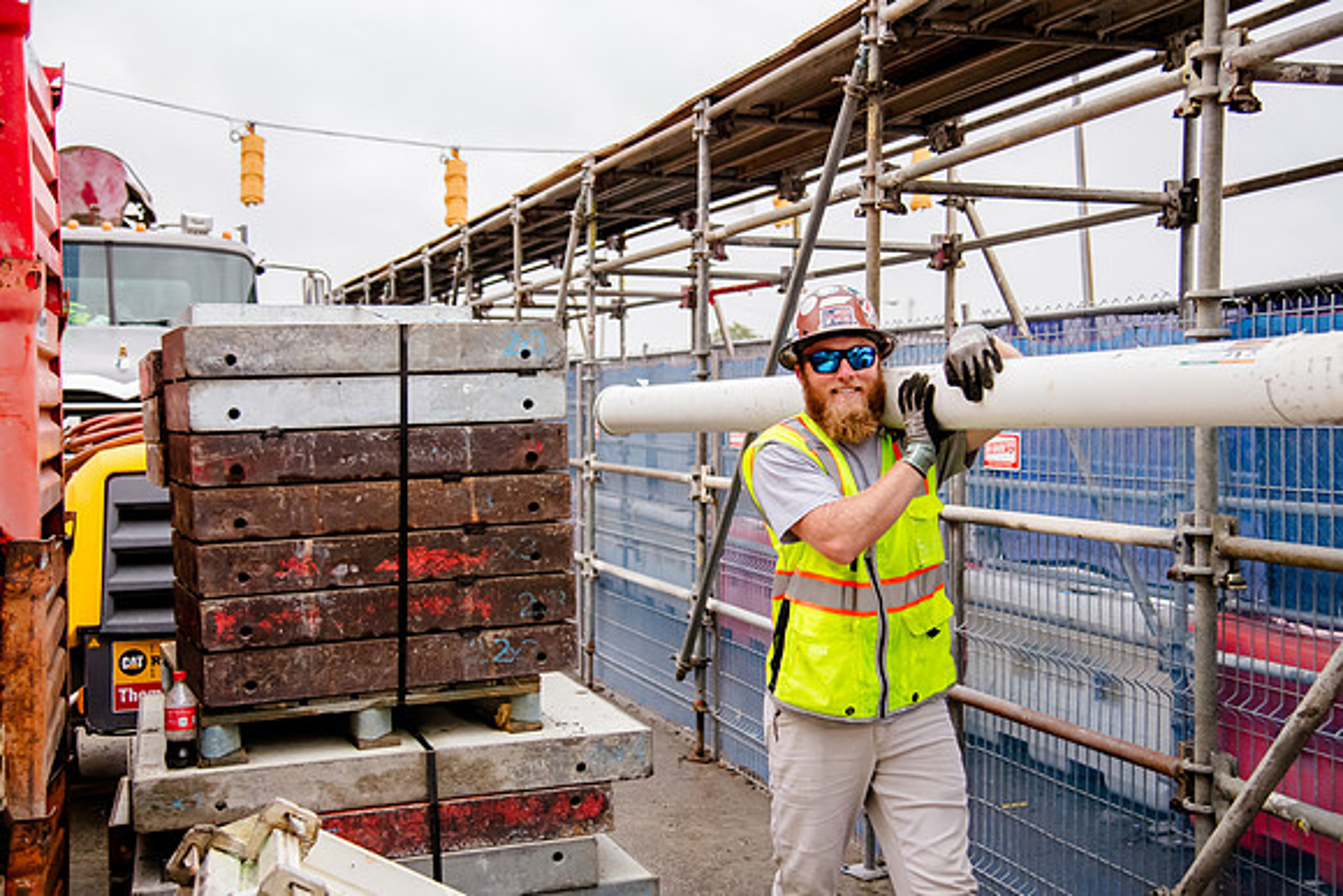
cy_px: 448
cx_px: 672
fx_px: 1683
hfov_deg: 43.5
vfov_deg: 29.8
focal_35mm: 45
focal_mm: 44
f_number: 4
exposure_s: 1/200
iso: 2500
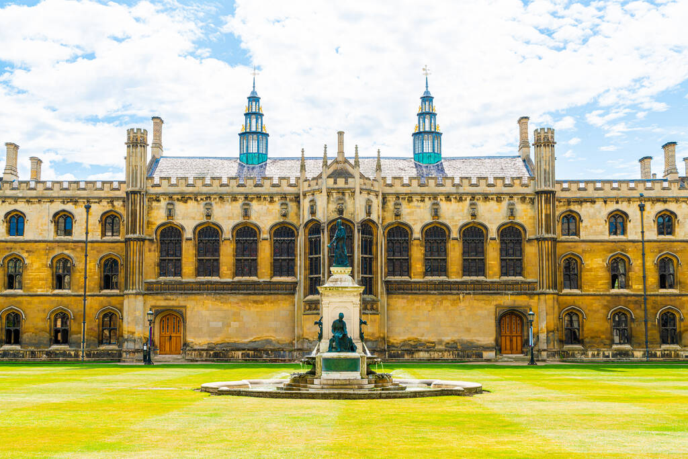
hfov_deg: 40.3
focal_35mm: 49
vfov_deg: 27.5
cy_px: 230
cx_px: 344
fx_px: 937
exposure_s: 1/125
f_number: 11
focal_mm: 49
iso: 100
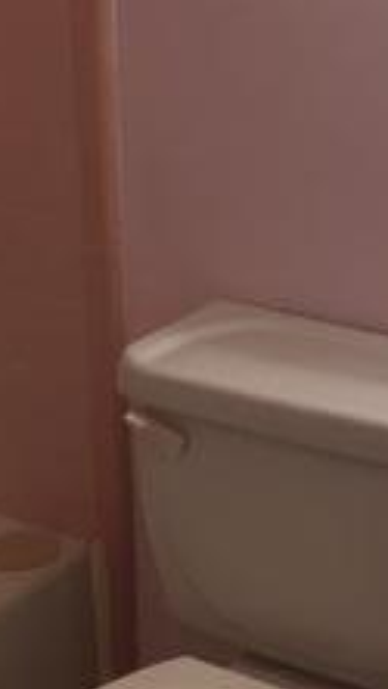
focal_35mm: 91
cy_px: 47
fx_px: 1663
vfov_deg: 22.7
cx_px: 230
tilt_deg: -11.8
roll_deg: +1.9
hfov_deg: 13.3
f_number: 2.2
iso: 50
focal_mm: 4.15
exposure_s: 1/30
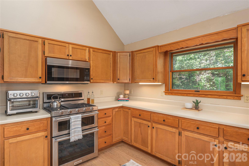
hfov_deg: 86.9
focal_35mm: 19
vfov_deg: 64.6
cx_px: 124
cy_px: 83
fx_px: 131
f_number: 8
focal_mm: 19
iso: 320
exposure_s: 1/100
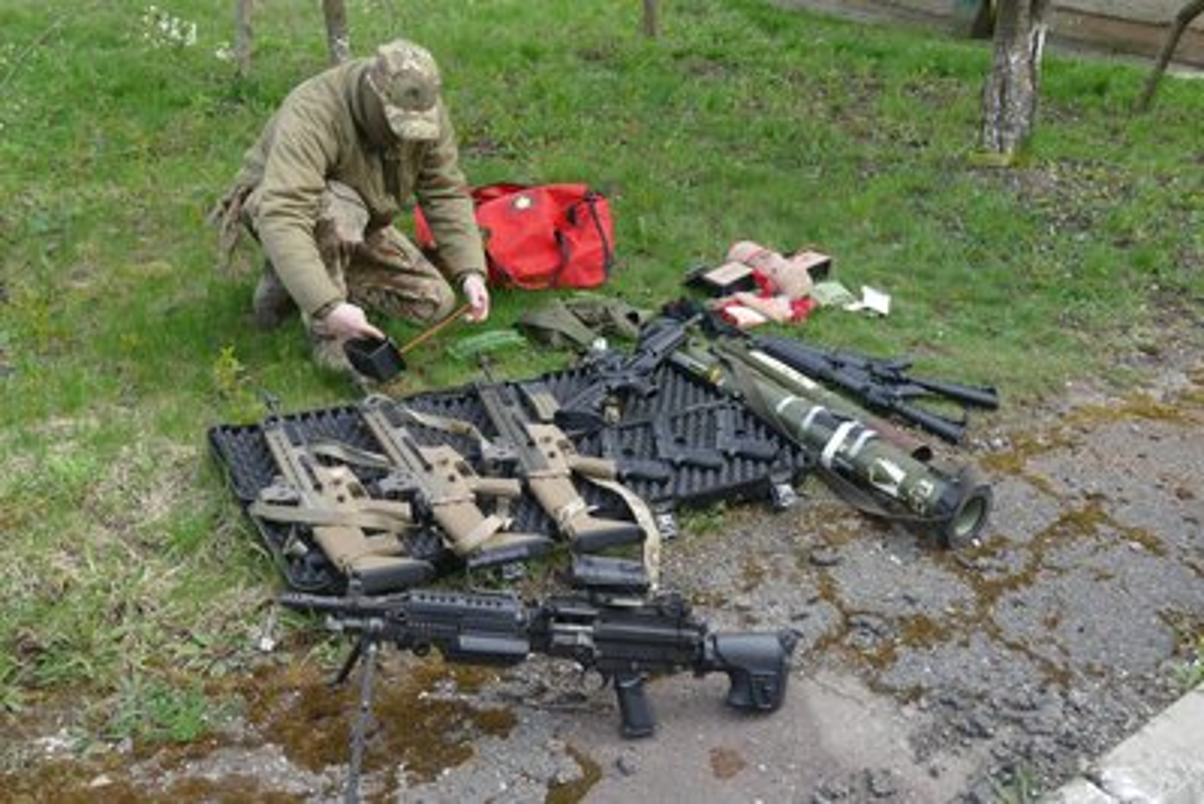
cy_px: 402
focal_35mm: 35
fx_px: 1171
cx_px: 602
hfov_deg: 54.4
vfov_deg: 37.9
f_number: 3.1
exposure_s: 1/320
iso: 125
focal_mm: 12.9
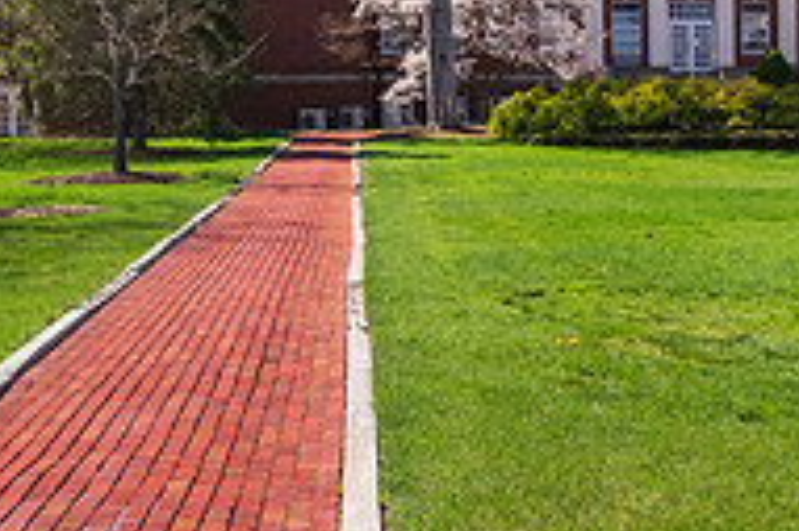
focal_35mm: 76
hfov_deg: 26.1
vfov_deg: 17.9
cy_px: 190
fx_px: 1685
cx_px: 657
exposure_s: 1/250
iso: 500
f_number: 9
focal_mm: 25
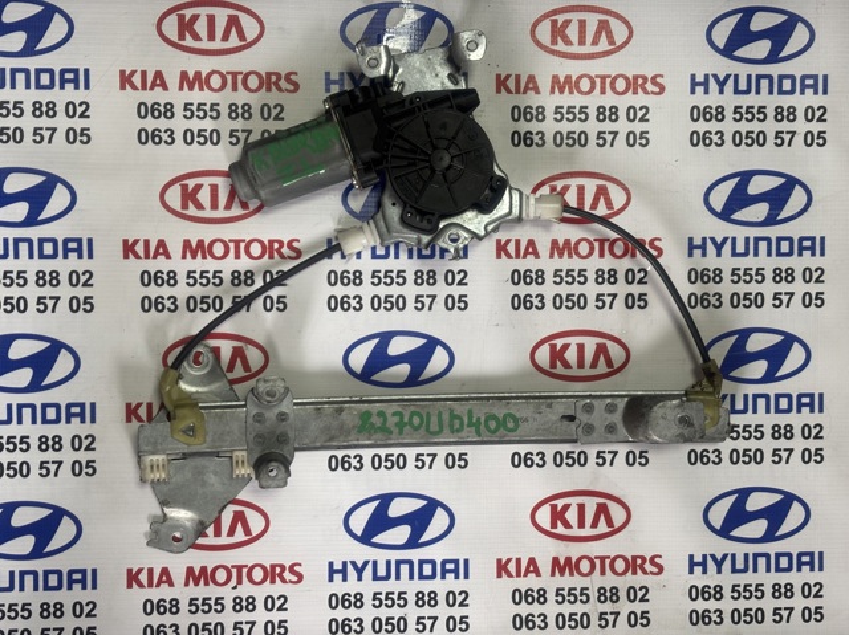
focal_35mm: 52
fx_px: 1274
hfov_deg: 36.8
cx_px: 424
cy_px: 318
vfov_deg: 28.0
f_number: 1.6
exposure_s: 1/67
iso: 50
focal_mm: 5.96
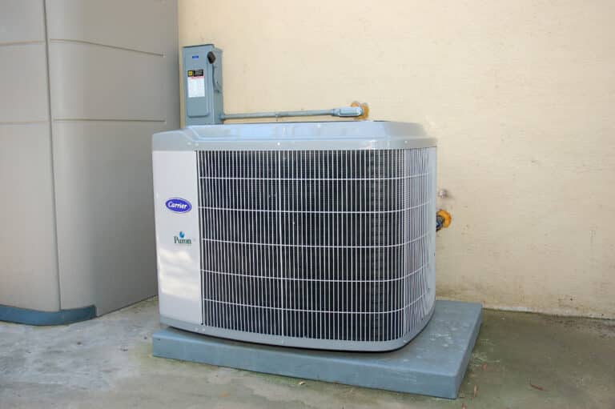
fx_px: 615
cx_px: 308
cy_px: 204
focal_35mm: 36
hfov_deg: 53.2
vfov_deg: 36.8
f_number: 4
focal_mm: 24
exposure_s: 1/60
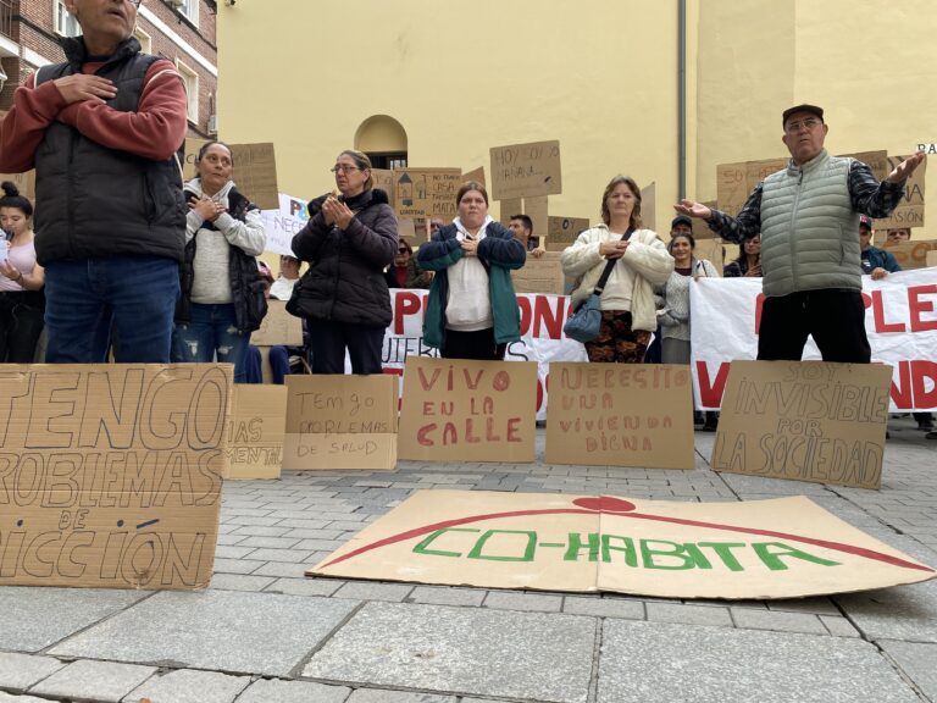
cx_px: 468
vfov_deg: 53.1
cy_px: 352
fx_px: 704
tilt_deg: -1.2
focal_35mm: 26
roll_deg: -0.4
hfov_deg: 67.3
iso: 32
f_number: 1.8
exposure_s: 1/738
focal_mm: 4.25
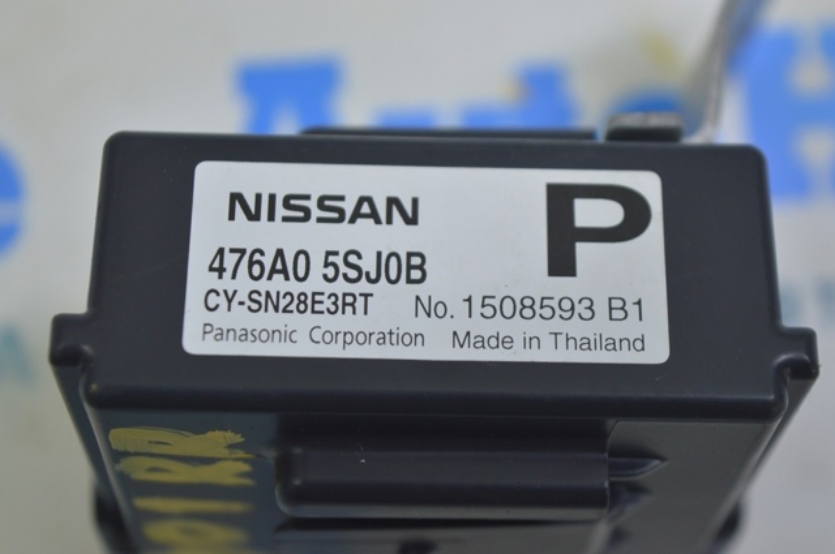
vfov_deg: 16.5
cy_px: 277
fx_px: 1911
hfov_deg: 24.6
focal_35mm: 82
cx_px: 418
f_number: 5.6
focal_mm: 55
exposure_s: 1/25
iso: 400
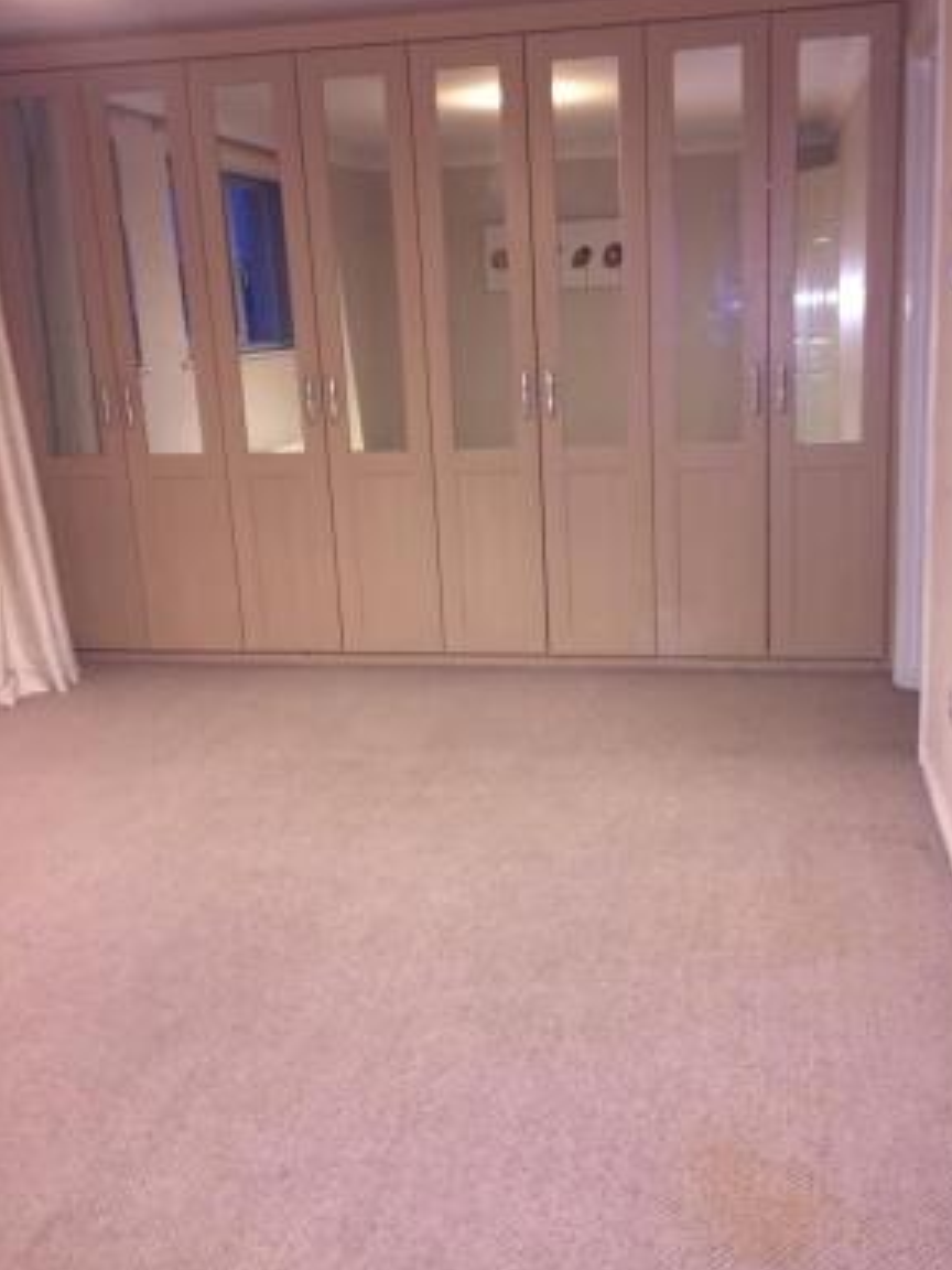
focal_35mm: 33
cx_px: 536
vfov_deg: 55.3
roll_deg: +1.2
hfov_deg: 42.9
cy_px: 594
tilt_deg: -12.2
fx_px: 1210
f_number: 2.2
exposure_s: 1/20
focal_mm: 4.15
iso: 160
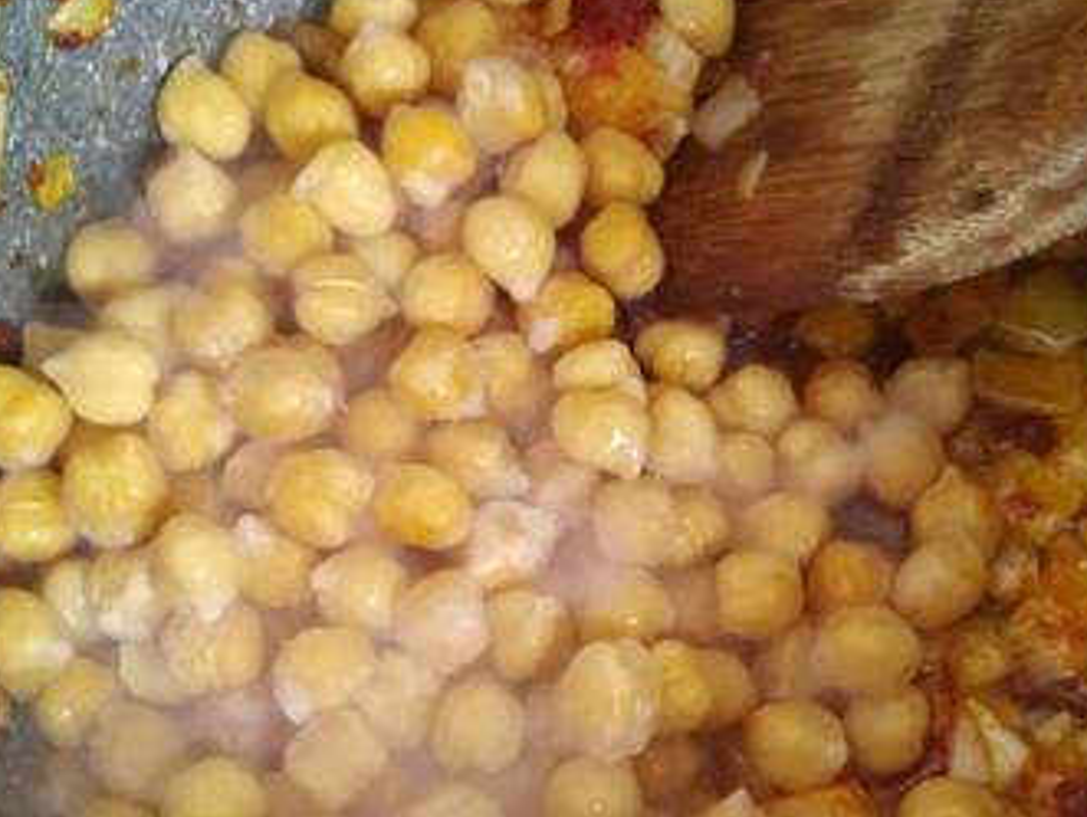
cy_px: 489
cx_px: 588
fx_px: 1572
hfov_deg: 38.1
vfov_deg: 29.1
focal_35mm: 50
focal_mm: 3.94
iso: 500
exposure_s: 1/17
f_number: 1.9
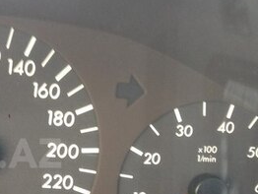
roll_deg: -6.6
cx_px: -39
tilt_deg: -23.3
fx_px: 619
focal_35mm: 83
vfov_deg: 17.7
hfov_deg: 22.0
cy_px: 153
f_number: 2.4
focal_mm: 4.12
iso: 64
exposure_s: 1/20
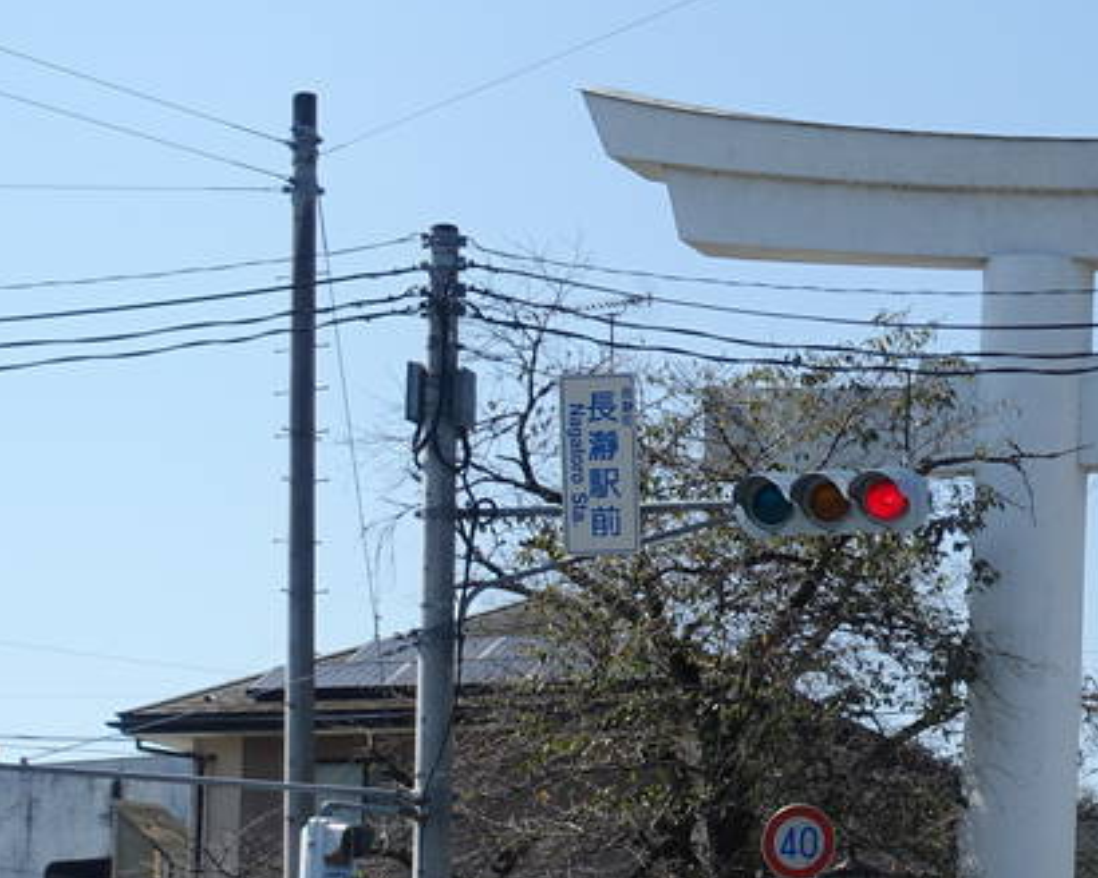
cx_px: 1553
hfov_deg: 13.8
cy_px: 549
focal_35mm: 132
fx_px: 4290
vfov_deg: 11.7
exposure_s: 1/125
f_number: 4
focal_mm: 17.49
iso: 125
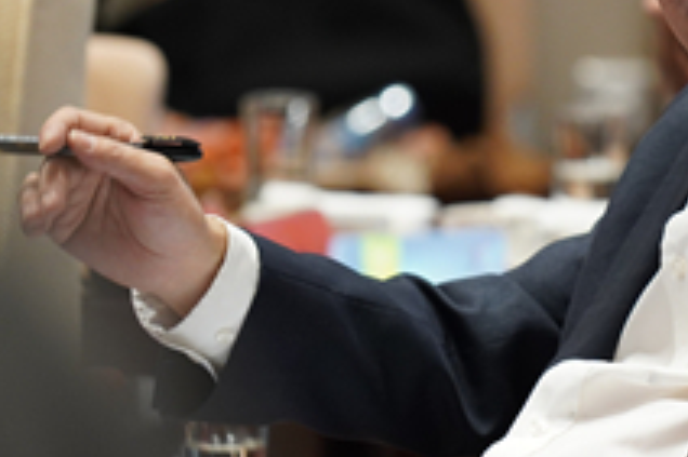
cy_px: 194
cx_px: 620
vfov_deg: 3.3
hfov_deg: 4.9
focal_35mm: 420
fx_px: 8020
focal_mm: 162
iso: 2000
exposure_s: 1/160
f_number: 4
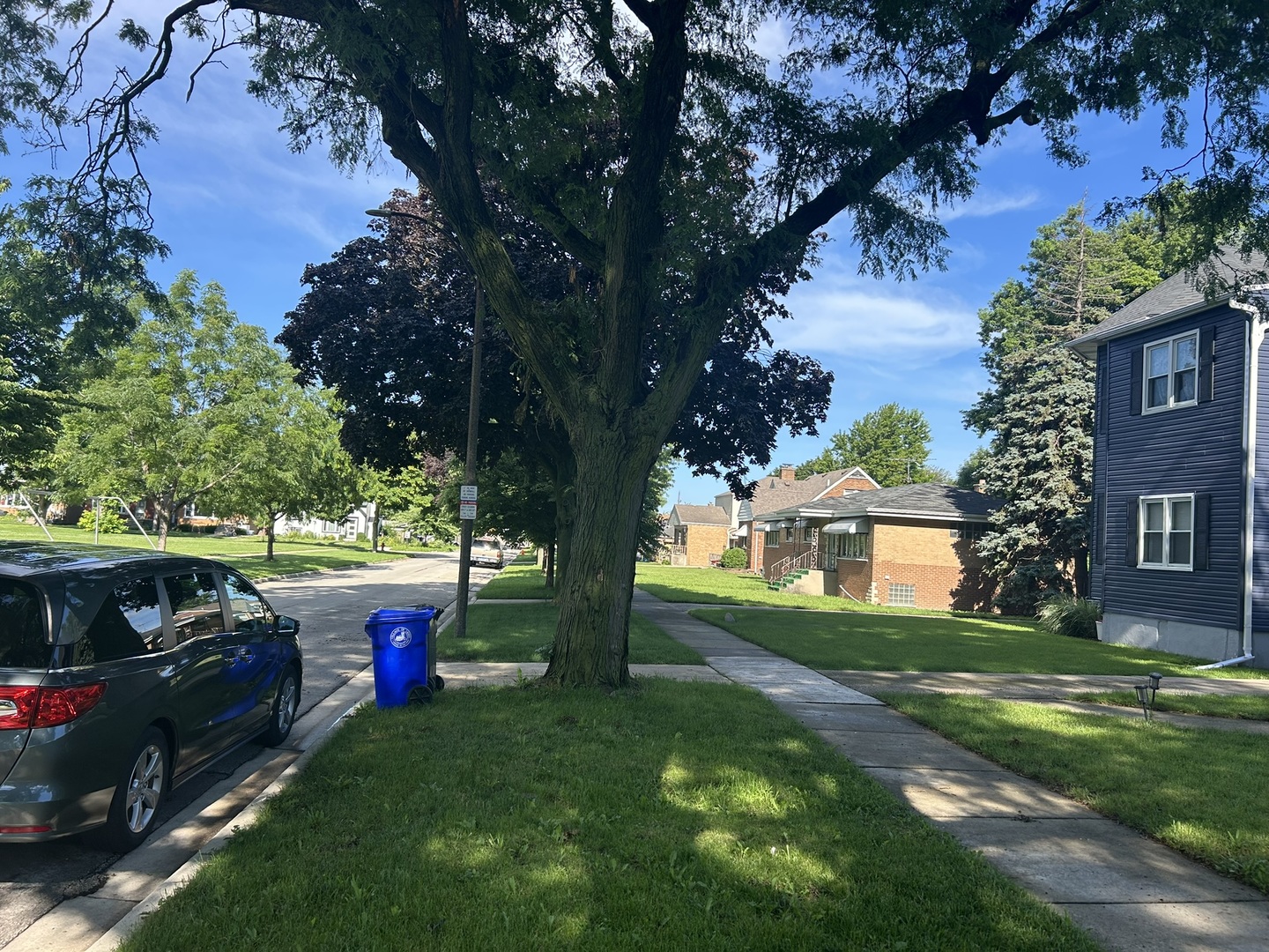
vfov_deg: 53.1
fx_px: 953
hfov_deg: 67.3
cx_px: 634
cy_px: 476
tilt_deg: +3.3
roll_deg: -3.6
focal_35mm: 26
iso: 50
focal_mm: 5.7
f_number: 1.5
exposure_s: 1/1431
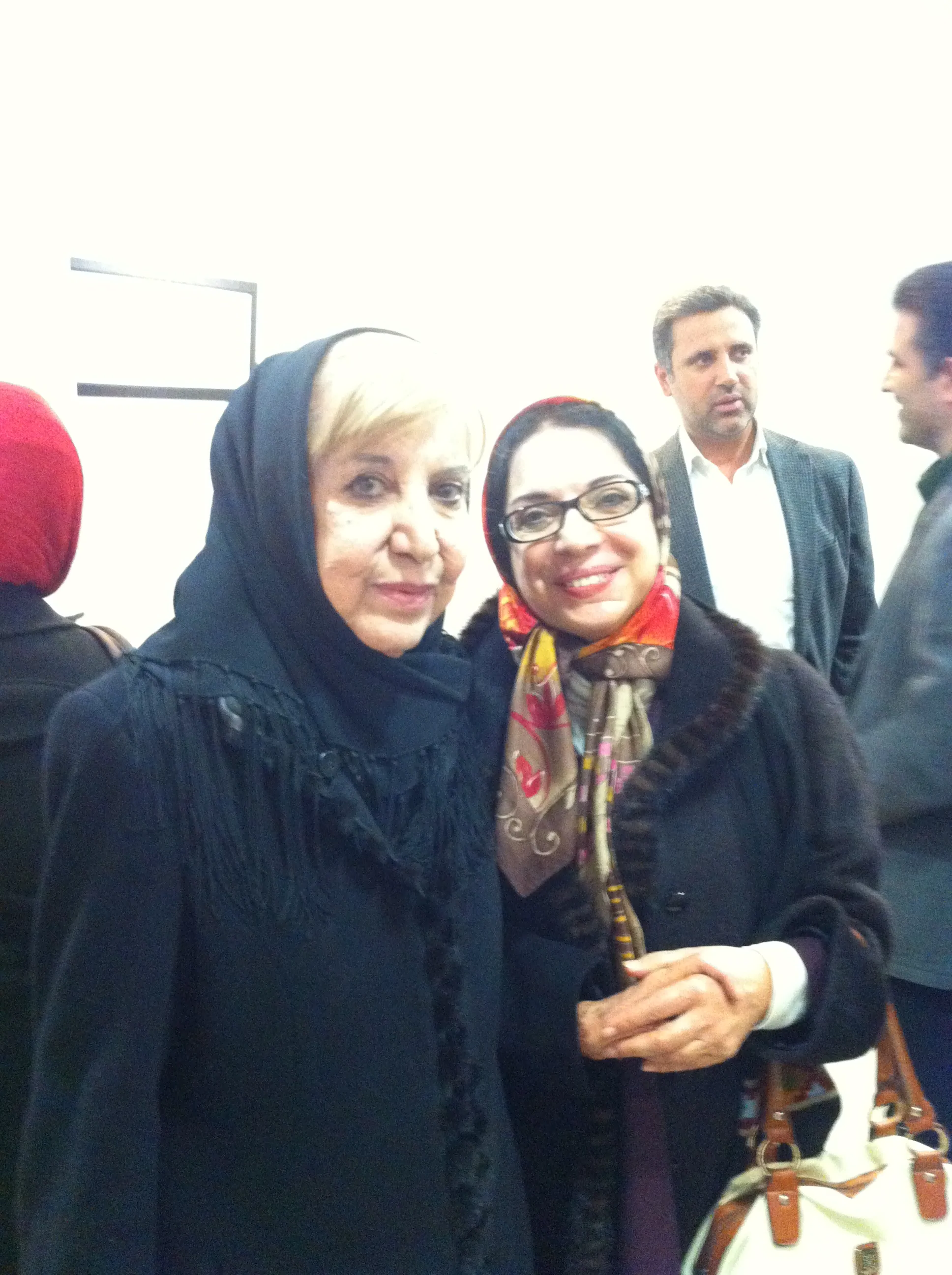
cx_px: 476
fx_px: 1287
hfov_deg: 40.6
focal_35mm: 35
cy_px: 638
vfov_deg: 52.7
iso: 640
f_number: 2.8
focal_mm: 3.85
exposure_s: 1/15
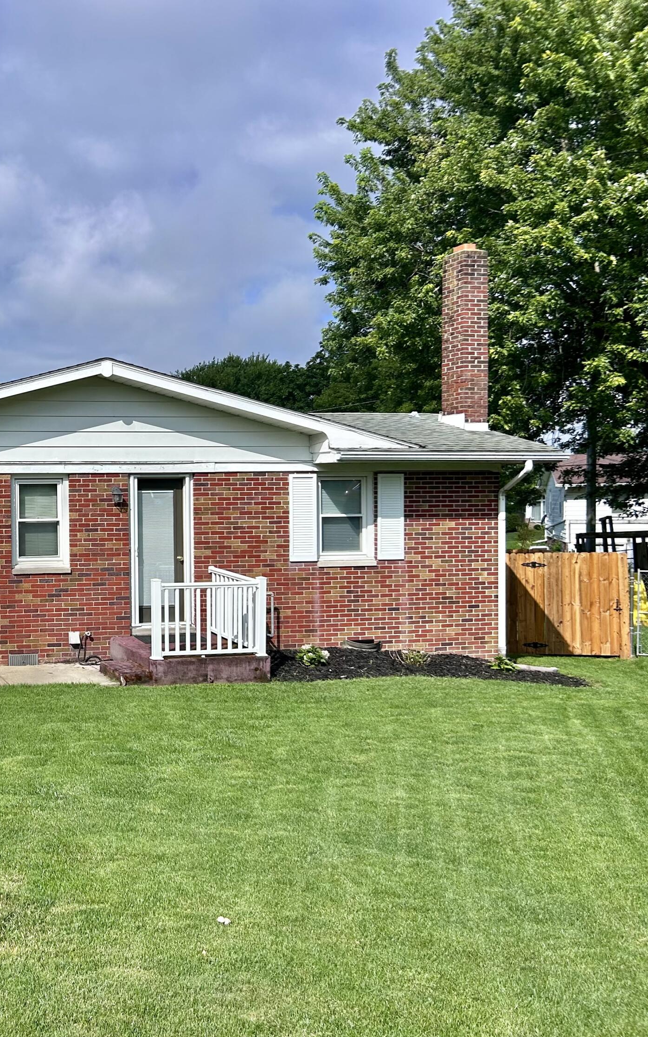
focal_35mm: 37
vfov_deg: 52.7
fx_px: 1045
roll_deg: +0.6
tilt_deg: -0.8
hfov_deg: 32.1
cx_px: 21
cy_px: 521
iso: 50
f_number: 1.5
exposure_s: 1/6211
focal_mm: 5.7
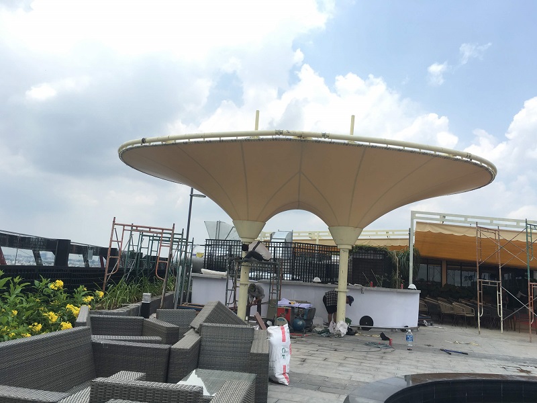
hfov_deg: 61.7
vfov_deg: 48.2
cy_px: 202
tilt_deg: +9.0
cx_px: 268
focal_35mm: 29
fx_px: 450
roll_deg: -4.7
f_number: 2.2
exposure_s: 1/1241
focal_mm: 4.15
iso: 25
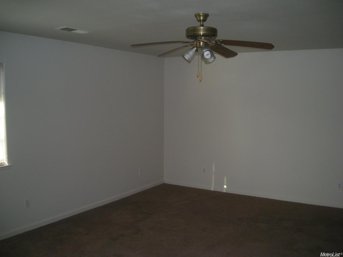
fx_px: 347
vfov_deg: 40.7
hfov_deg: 52.6
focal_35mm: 35
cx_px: 172
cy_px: 128
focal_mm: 5.7
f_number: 2.8
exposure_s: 1/37
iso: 109
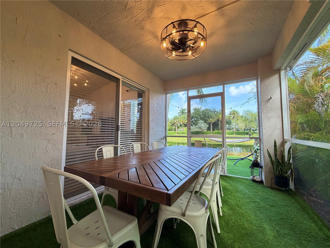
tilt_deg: +3.8
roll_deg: -0.2
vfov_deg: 85.7
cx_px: 165
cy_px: 124
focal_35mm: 14
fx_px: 133
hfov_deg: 102.1
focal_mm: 2.22
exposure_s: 1/120
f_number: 2.2
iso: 125
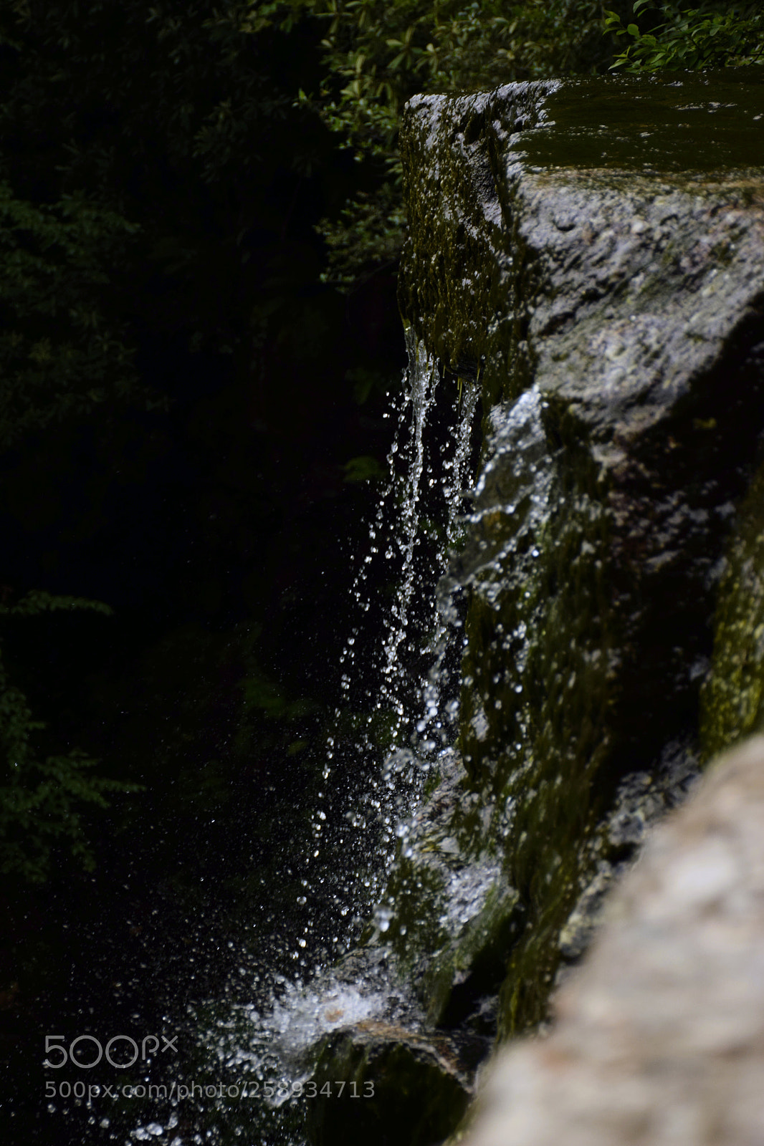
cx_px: 382
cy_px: 573
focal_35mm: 90
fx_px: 2866
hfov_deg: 15.2
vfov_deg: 22.6
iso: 640
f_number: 5
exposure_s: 1/750
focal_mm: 60
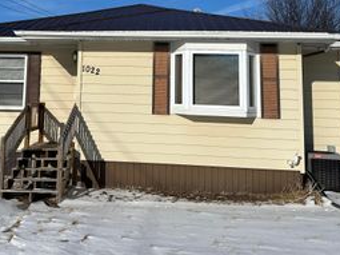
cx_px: 115
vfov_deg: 29.8
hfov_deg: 40.0
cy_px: 35
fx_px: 461
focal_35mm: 47
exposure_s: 1/12048
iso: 80
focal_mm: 6.86
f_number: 1.78
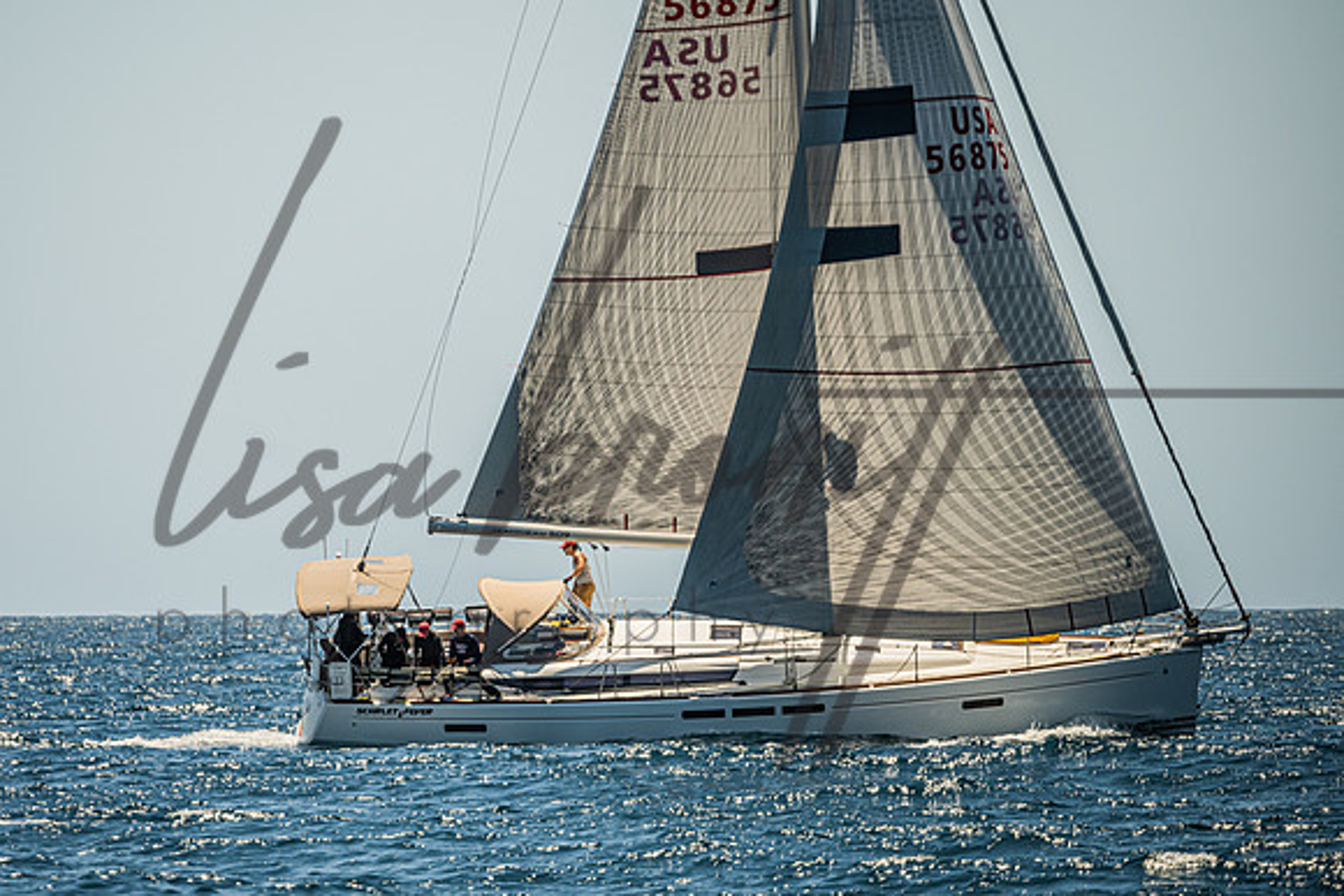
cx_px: 512
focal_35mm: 376
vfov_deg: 3.7
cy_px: 421
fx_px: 14056
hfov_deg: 5.5
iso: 320
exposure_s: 1/1600
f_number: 5.3
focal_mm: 300
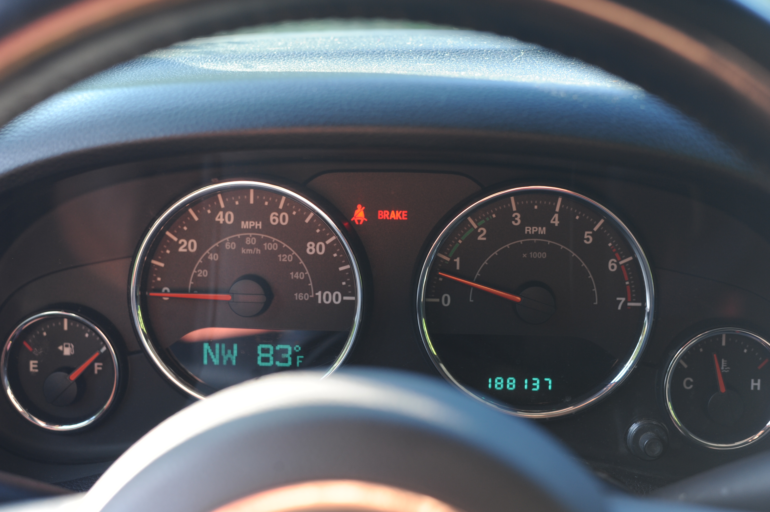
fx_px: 1069
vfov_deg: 27.0
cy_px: 256
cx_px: 385
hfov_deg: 39.6
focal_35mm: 50
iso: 320
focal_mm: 50
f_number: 3.5
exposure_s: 1/60
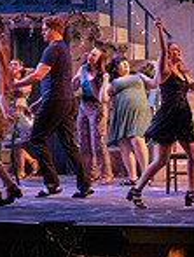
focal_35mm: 159
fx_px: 1183
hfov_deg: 9.3
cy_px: 60
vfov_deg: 12.4
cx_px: 191
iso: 4000
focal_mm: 42
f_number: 3.2
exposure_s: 1/250
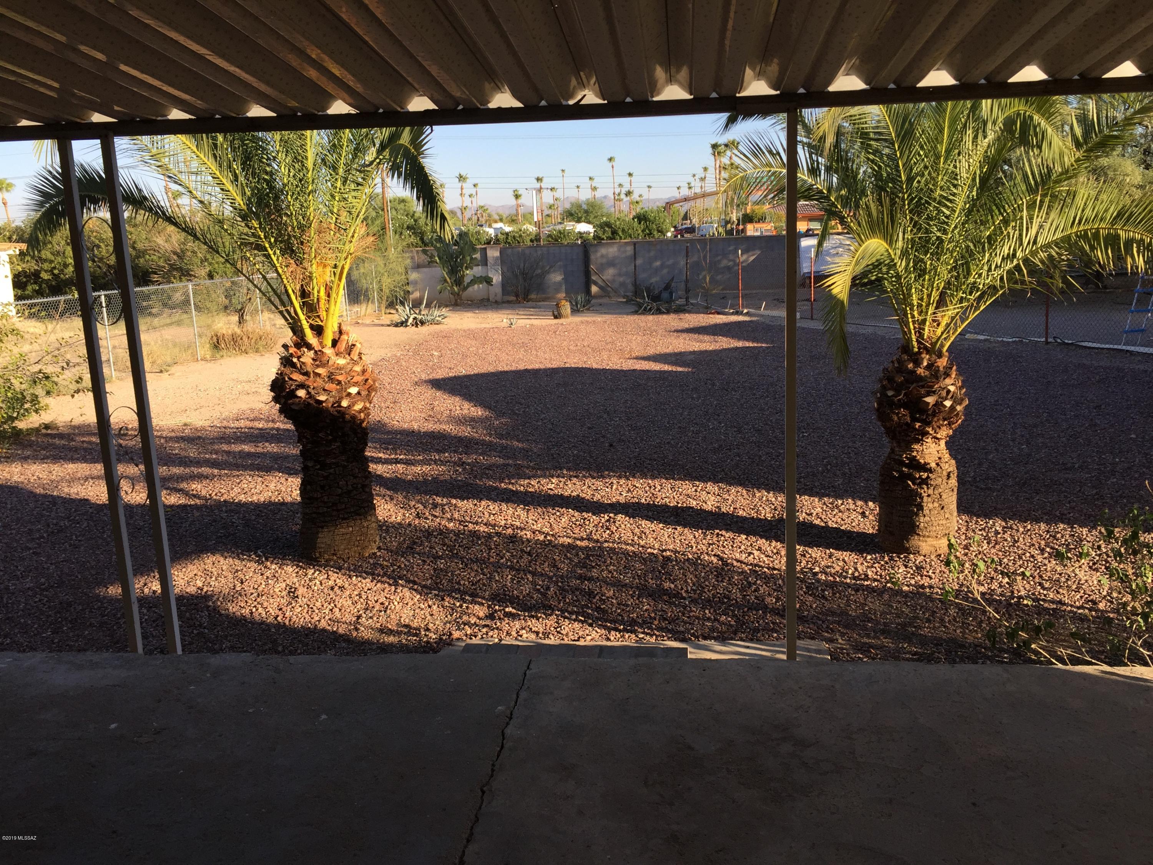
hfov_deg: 61.7
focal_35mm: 29
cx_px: 576
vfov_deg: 48.2
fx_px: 966
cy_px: 432
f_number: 2.2
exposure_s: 1/732
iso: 32
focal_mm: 4.15
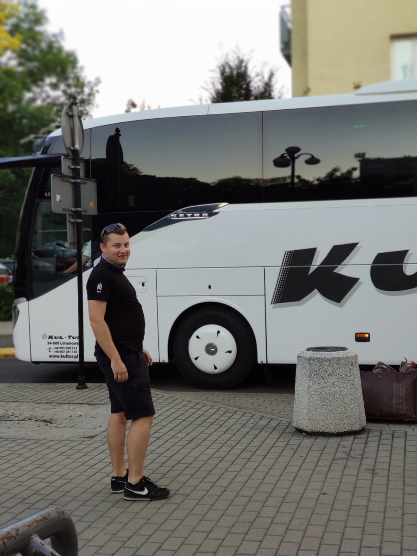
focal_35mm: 52
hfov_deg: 28.0
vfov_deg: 36.8
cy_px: 278
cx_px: 208
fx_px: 835
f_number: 2.4
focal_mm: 5.54
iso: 108
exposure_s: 1/100
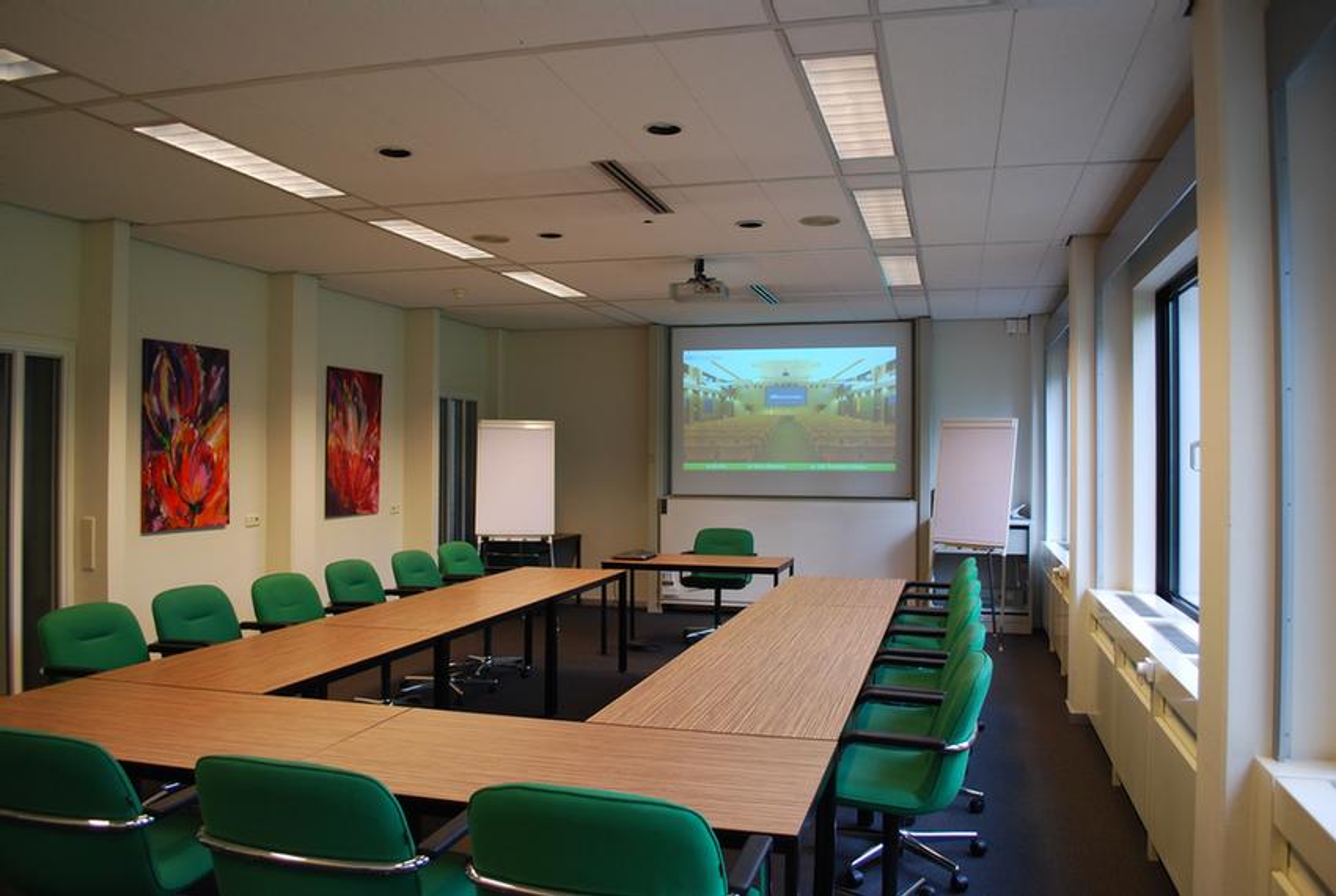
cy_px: 448
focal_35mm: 27
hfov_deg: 67.3
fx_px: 1004
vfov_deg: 48.1
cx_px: 668
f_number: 3.5
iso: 250
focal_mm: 18
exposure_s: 1/30
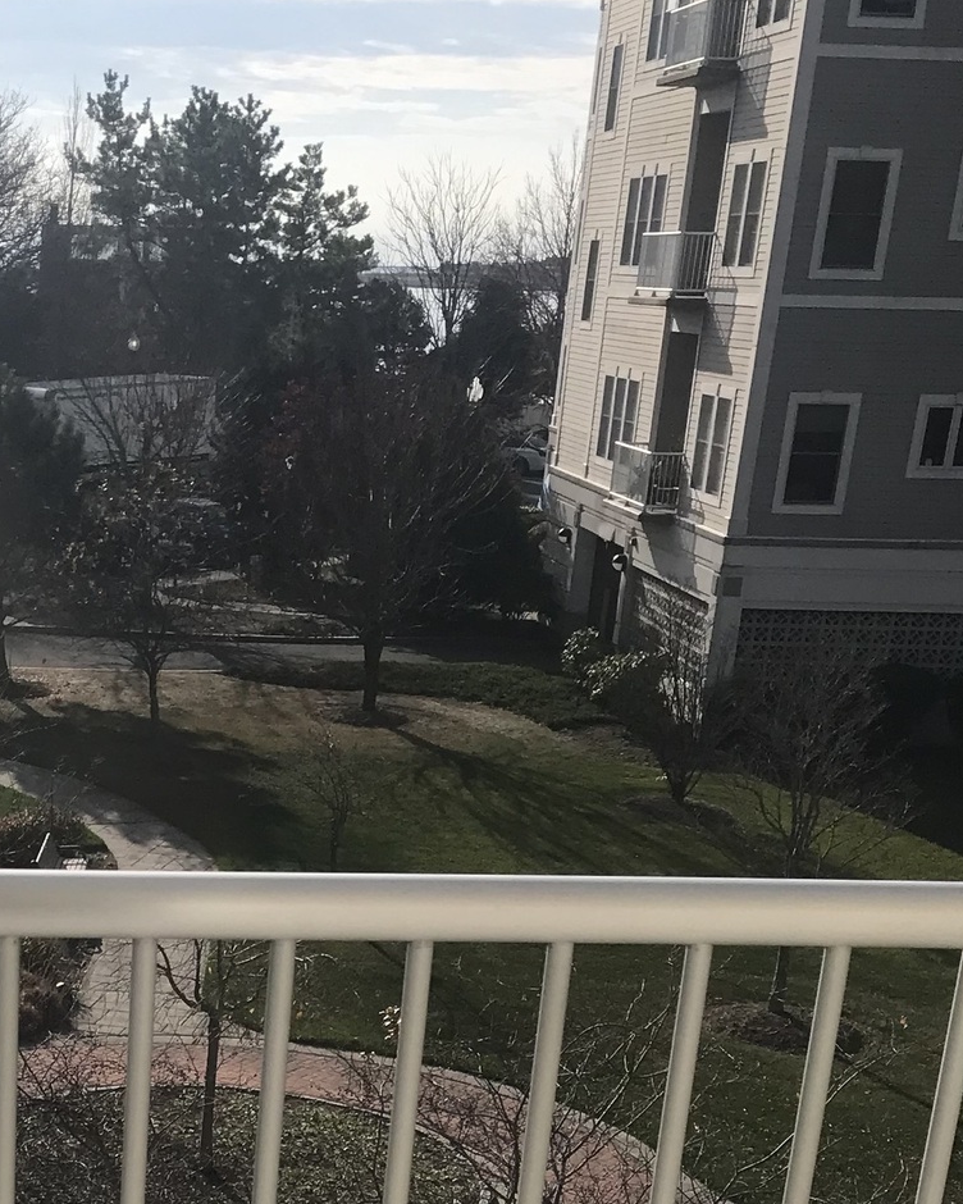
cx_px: -32
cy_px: 1390
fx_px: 2387
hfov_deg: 21.9
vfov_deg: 25.8
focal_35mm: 67
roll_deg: -0.4
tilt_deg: -23.9
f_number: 1.8
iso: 20
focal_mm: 3.99
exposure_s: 1/3690
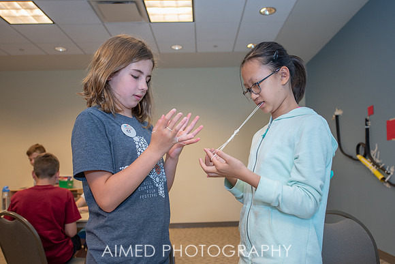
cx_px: 211
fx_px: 331
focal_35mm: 30
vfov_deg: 43.1
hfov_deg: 61.5
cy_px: 165
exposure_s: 1/160
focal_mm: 24
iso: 400
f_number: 2.8
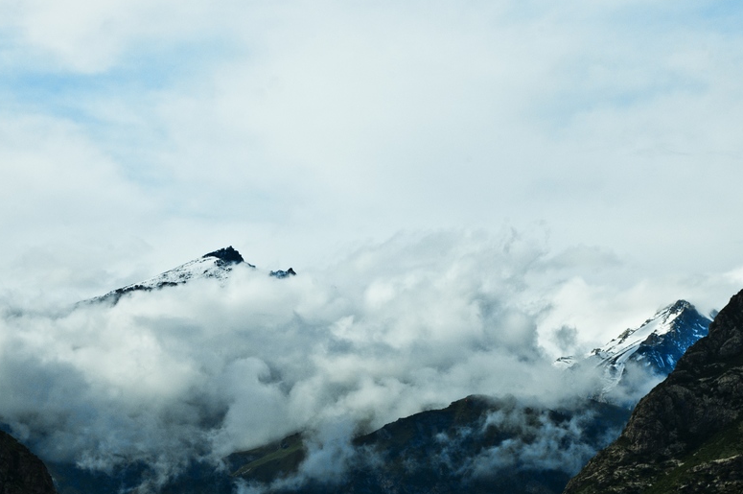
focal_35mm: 120
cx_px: 390
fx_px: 2474
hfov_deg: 17.1
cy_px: 251
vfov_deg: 11.4
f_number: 11
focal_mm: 62
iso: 250
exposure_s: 1/320
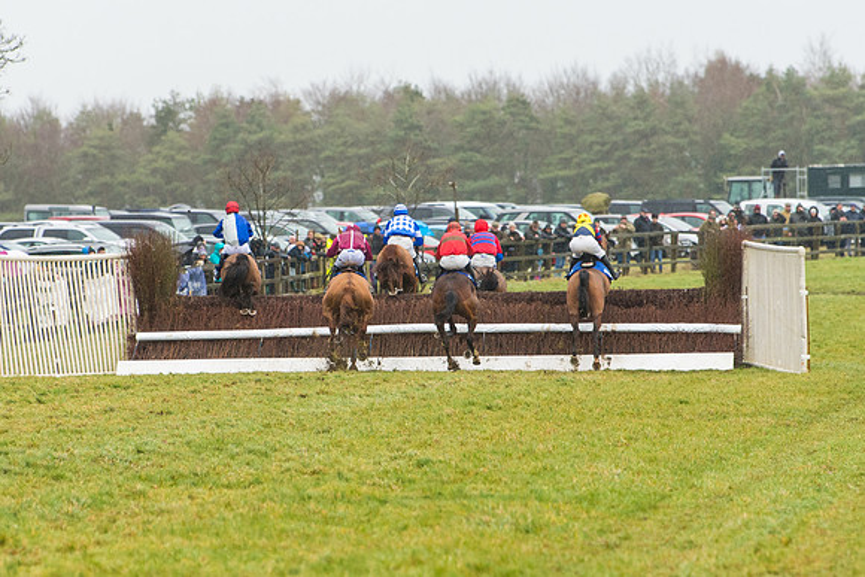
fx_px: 7944
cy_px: 288
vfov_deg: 4.2
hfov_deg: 6.2
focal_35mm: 331
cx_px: 428
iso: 1000
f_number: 4
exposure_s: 1/1000
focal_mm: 200
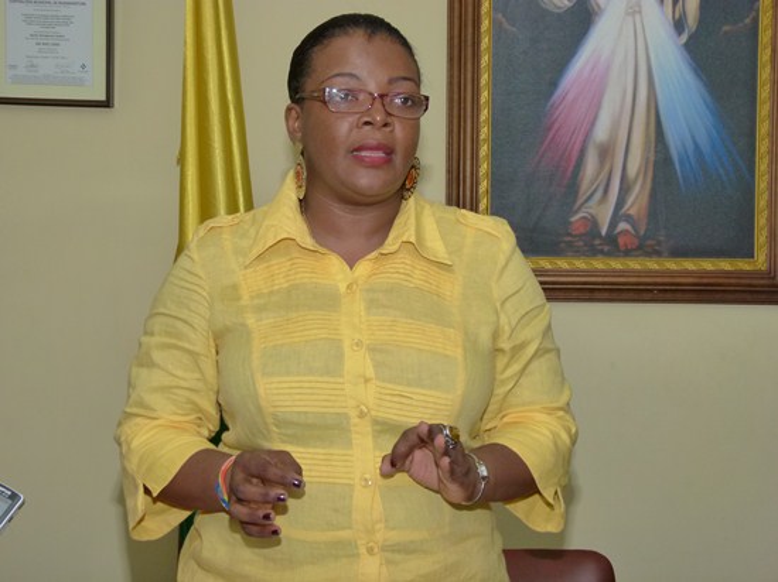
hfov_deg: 29.0
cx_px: 389
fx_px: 1505
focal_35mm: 67
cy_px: 291
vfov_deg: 21.9
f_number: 5.6
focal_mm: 12.1
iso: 200
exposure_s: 1/320
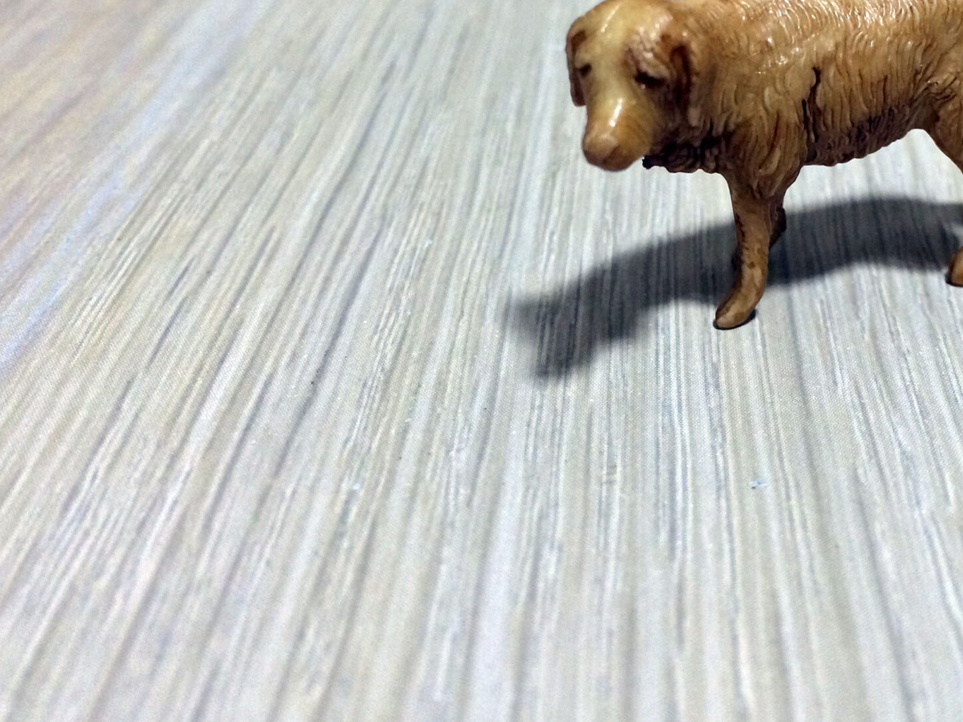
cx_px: 679
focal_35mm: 51
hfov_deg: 36.9
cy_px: 144
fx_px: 1419
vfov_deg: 28.0
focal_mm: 4.15
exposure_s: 1/33
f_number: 2.2
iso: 250
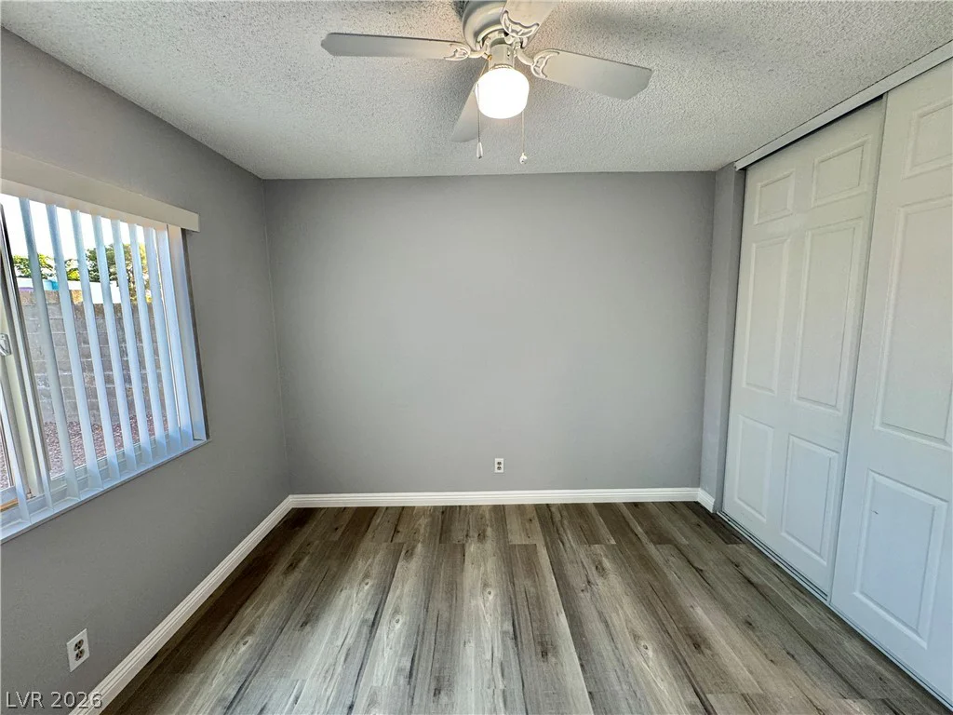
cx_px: 476
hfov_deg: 102.1
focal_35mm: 14
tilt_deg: -7.8
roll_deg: +1.2
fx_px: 385
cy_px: 358
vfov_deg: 85.7
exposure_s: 1/60
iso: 160
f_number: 2.2
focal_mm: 2.22
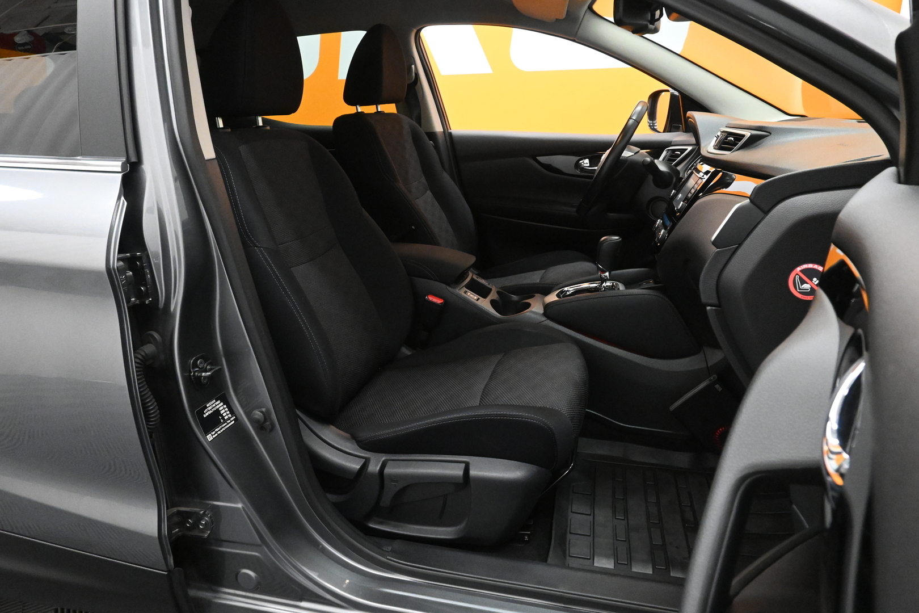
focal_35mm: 24
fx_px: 613
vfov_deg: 53.1
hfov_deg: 73.7
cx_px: 460
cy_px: 306
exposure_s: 1/100
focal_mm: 16
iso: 6400
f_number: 6.3
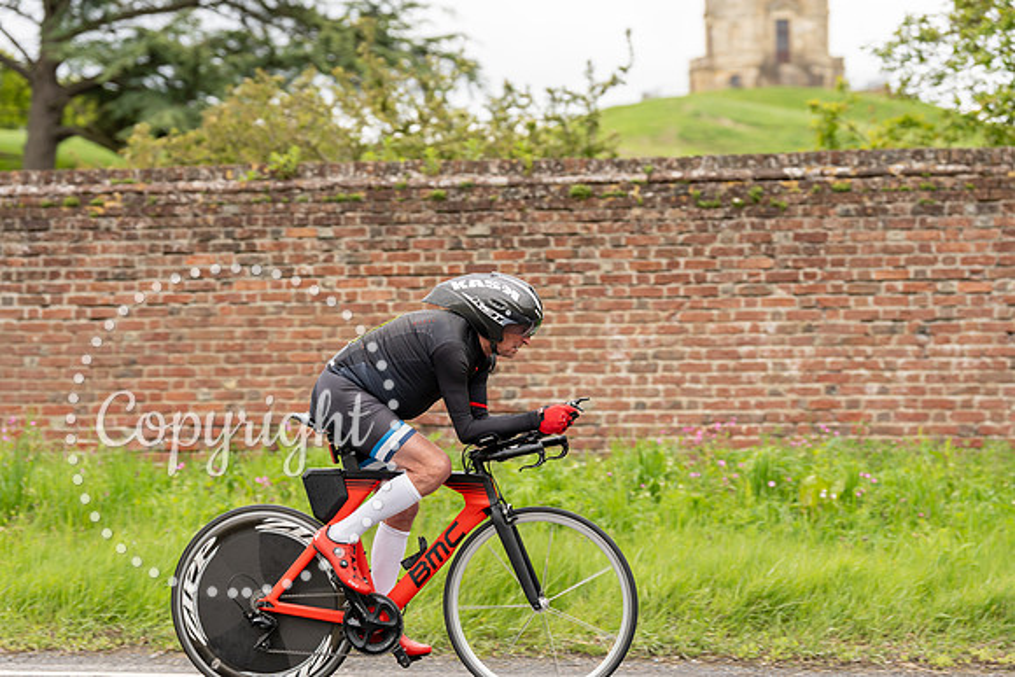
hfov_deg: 19.5
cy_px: 338
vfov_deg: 13.0
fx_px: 2961
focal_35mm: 105
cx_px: 508
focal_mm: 105
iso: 400
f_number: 3.5
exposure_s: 1/1000
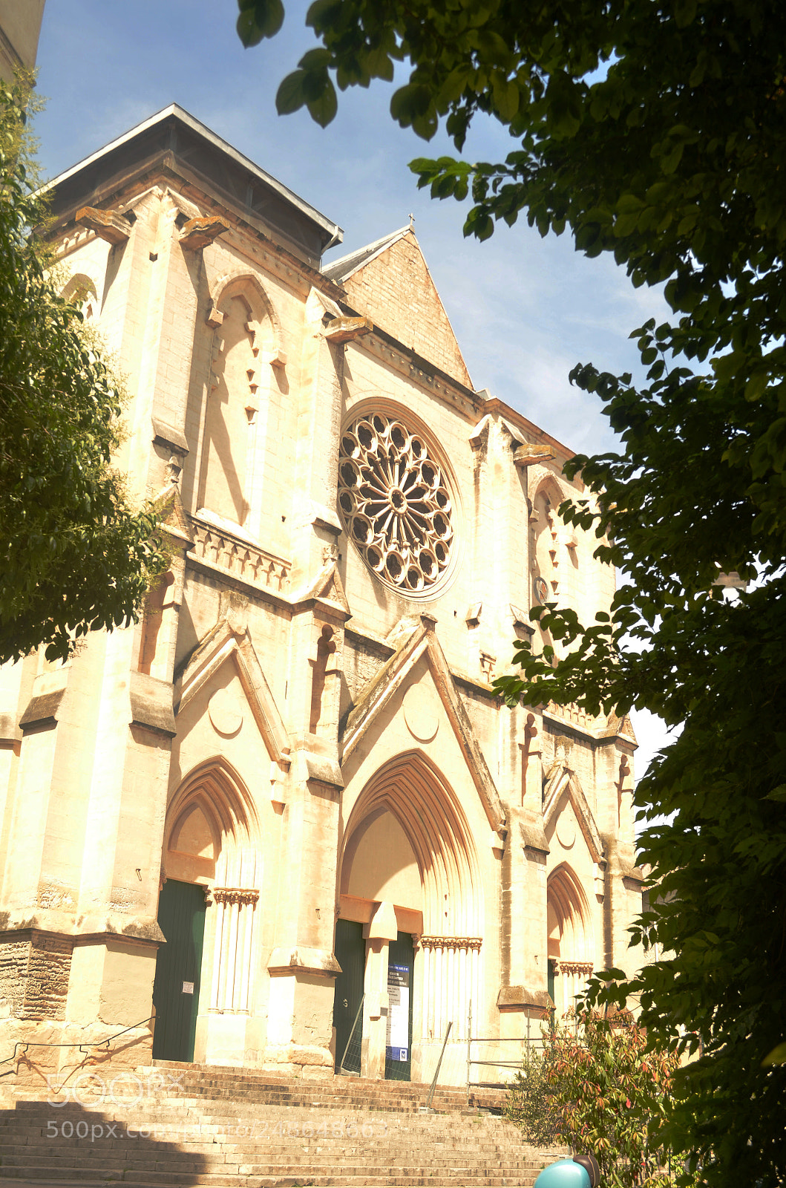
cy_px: 594
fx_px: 1284
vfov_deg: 49.7
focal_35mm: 39
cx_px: 393
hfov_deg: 34.0
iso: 100
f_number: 7.1
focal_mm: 26
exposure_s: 1/80
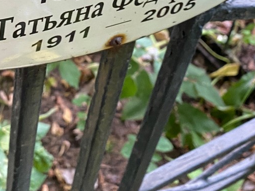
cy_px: -74
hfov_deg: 26.1
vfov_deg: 18.2
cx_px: 68
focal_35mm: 74
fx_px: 545
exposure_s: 1/60
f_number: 1.8
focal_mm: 4.25
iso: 160
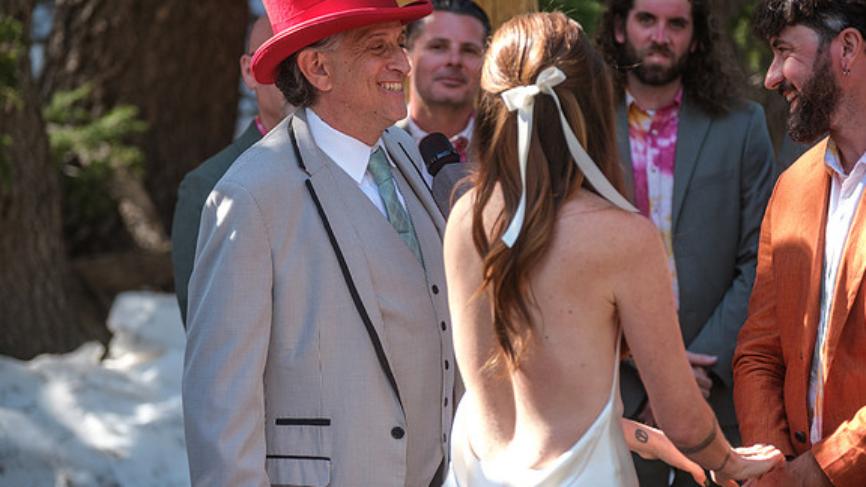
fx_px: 3559
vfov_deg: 7.8
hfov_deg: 13.9
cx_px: 433
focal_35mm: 155
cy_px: 244
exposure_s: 1/320
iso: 400
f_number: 3.2
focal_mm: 98.2
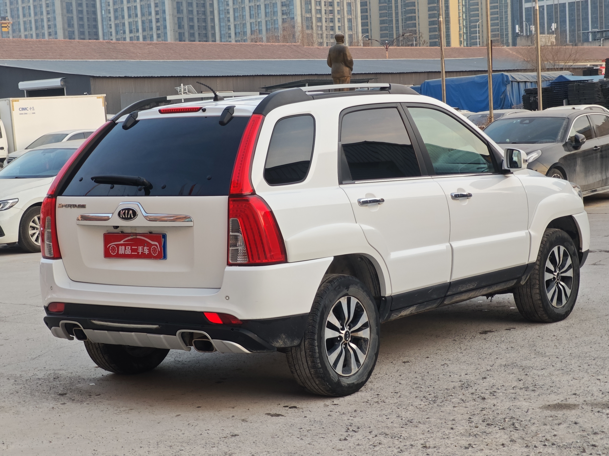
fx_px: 1319
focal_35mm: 75
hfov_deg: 26.0
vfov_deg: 19.6
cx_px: 304
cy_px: 228
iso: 250
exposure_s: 1/100
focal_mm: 9
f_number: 2
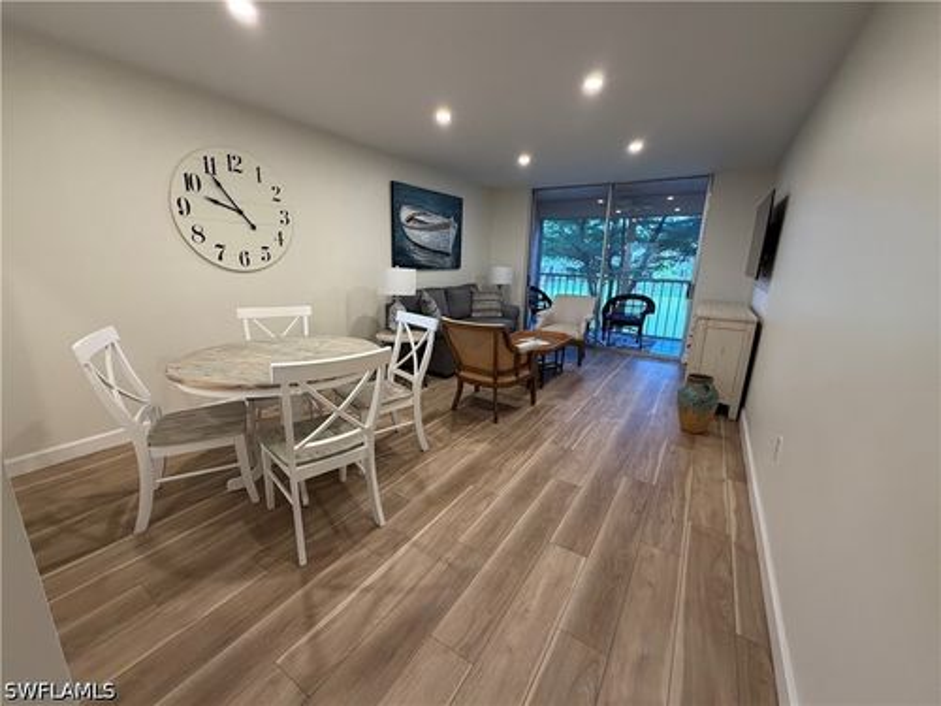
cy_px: 353
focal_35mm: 14
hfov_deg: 102.1
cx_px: 470
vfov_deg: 85.7
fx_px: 381
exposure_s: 1/120
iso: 320
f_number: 2.2
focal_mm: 2.22
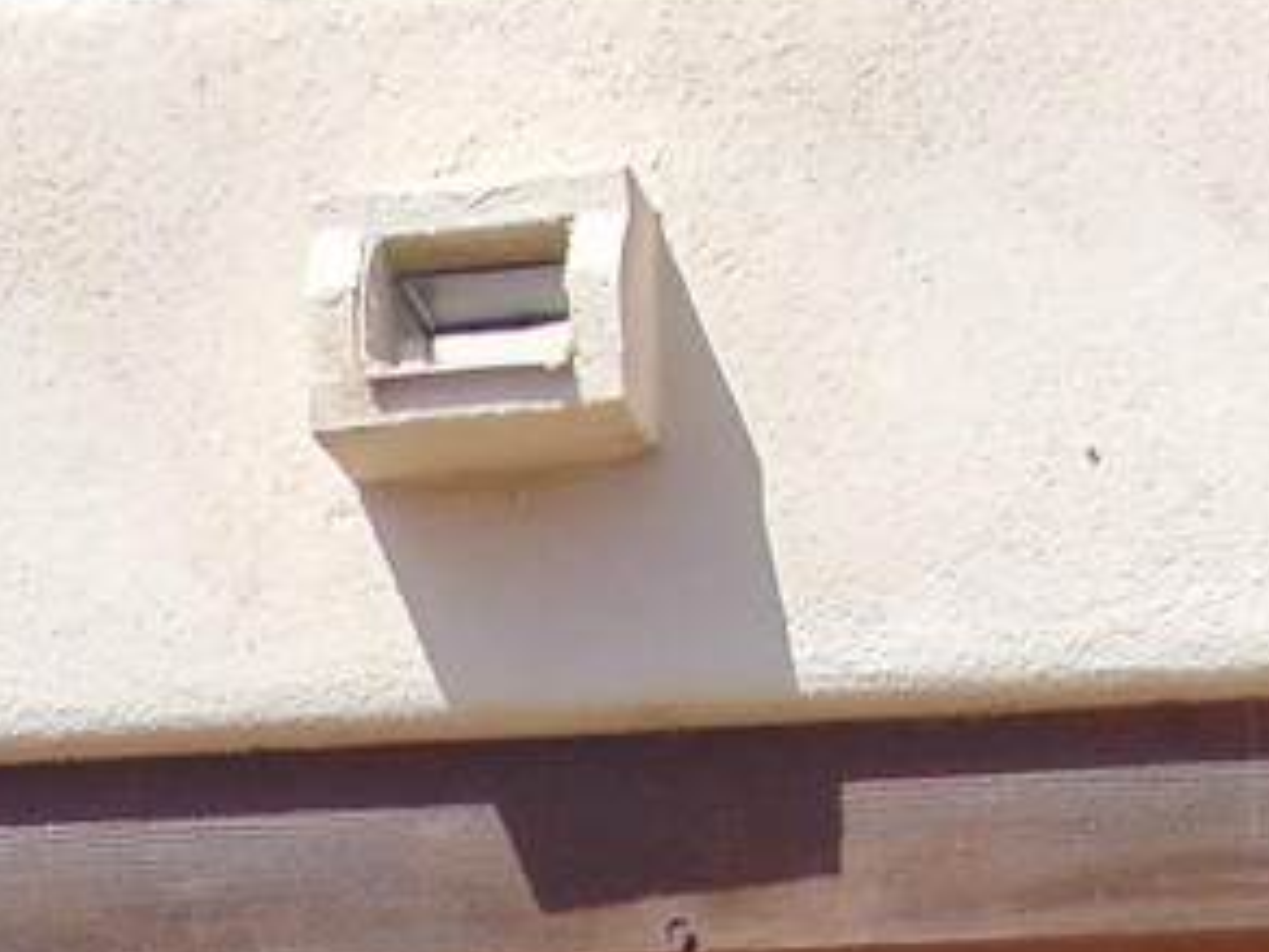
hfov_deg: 10.5
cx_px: -330
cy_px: 2021
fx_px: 6745
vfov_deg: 7.7
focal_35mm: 184
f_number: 8.7
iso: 80
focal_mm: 7.6
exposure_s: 1/200
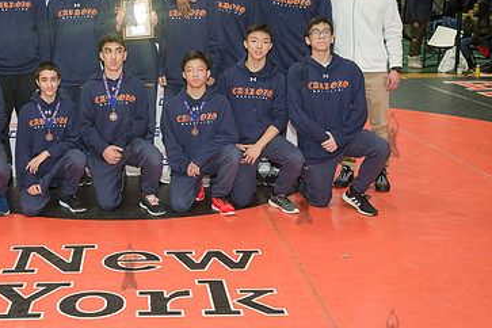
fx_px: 765
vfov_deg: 24.2
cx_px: 129
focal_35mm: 56
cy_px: 135
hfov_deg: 34.9
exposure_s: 1/160
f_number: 5.6
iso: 2500
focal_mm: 35
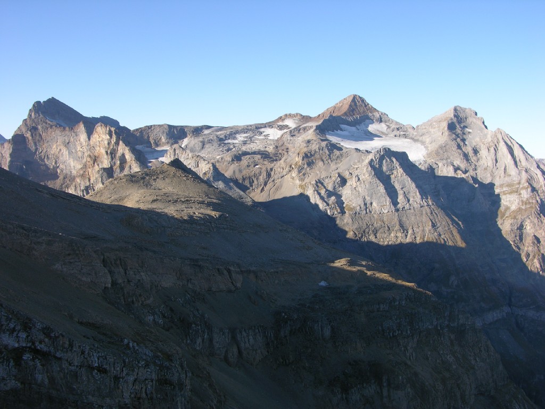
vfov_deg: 40.7
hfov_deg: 52.6
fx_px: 551
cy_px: 204
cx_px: 272
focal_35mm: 35
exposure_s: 1/170
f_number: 5
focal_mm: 8.9
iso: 50
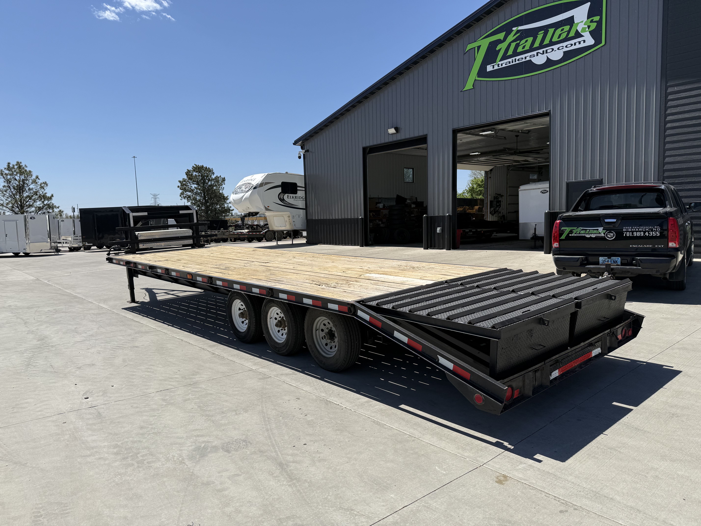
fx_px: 486
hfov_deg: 71.6
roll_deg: +1.9
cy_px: 263
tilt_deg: -4.4
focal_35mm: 24
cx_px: 350
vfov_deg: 56.8
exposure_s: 1/6173
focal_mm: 6.76
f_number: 1.78
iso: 80
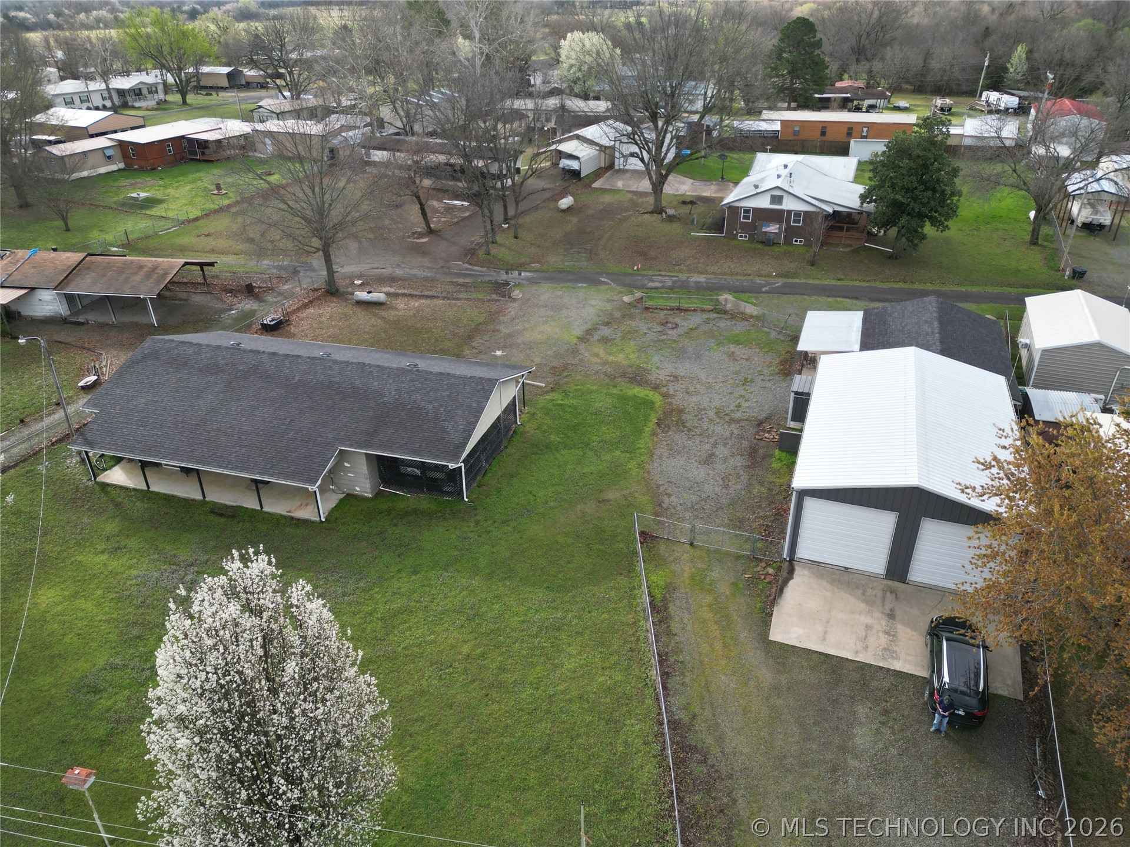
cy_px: 424
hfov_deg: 71.6
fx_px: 783
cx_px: 565
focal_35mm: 24
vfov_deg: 56.8
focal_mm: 6.72
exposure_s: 1/640
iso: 140
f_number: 1.7
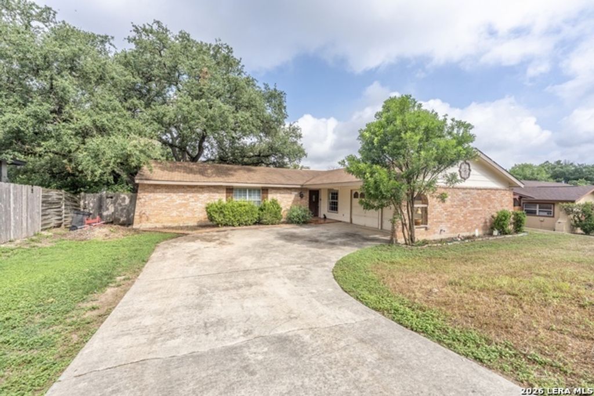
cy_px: 198
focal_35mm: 14
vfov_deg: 81.2
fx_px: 231
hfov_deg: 104.2
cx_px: 297
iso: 800
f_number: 8
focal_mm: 14
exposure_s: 1/6400
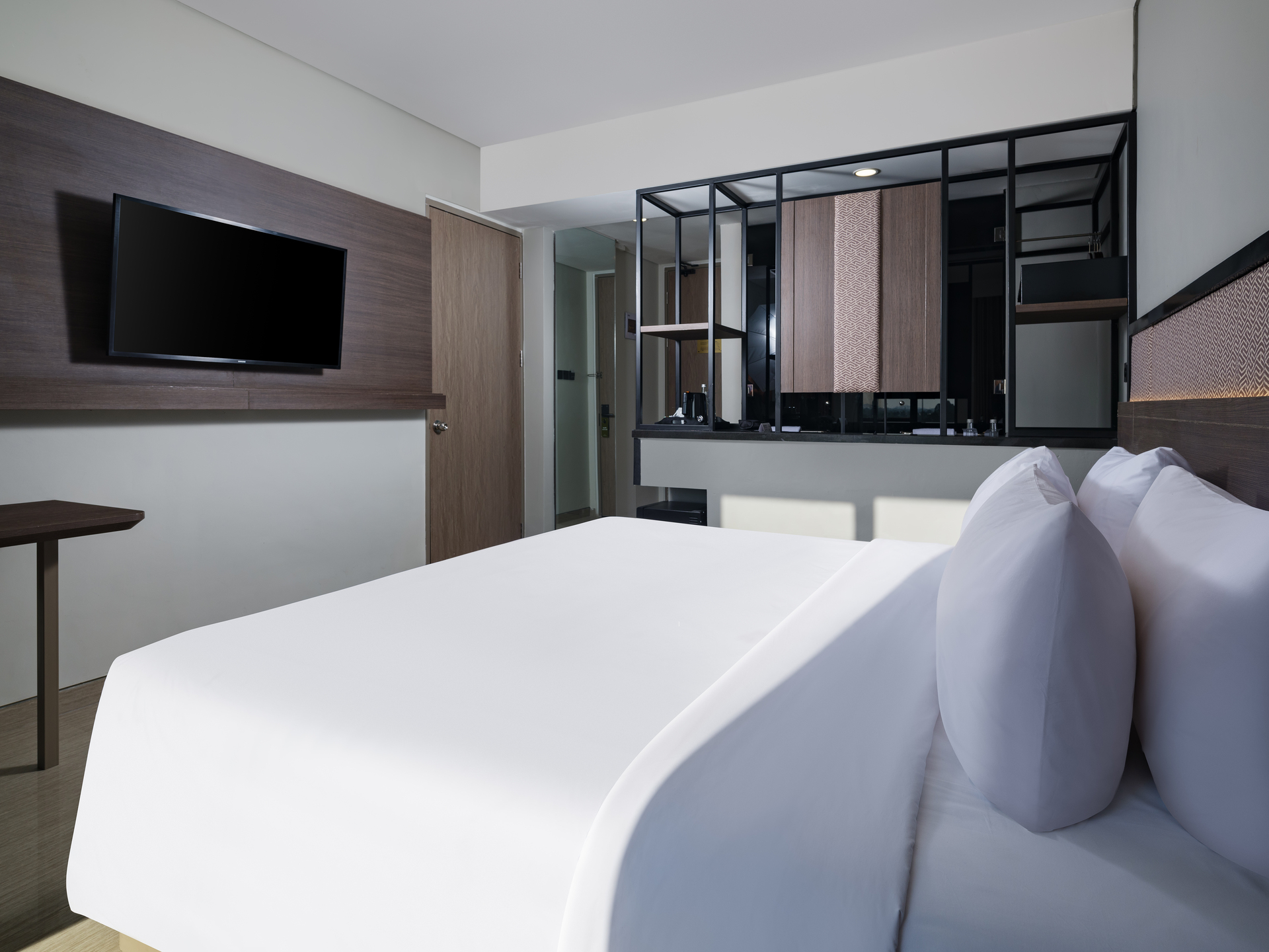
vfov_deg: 71.6
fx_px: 660
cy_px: 476
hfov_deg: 87.8
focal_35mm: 18
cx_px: 634
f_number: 11
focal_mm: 23
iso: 200
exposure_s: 1/30
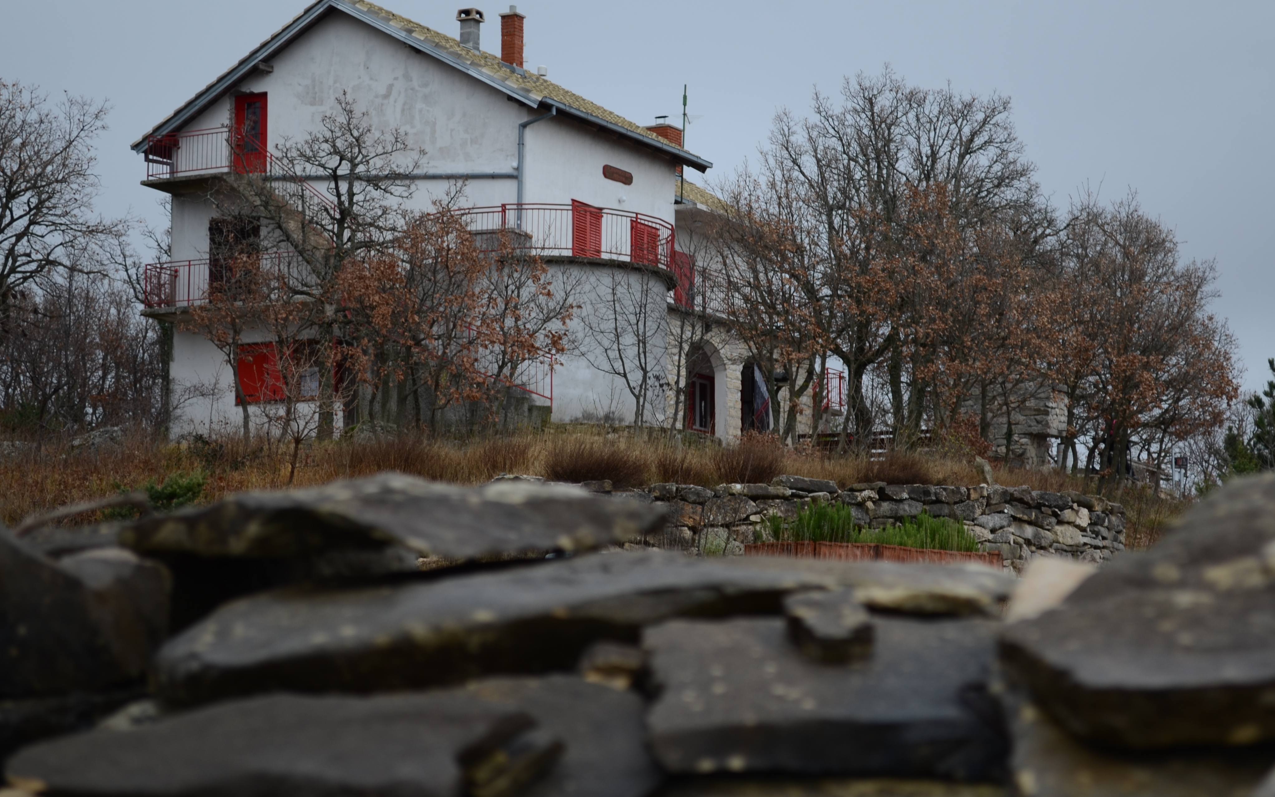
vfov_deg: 16.1
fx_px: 2815
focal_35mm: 81
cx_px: 739
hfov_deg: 25.5
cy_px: 384
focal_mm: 44
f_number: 5.3
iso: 100
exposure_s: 1/100
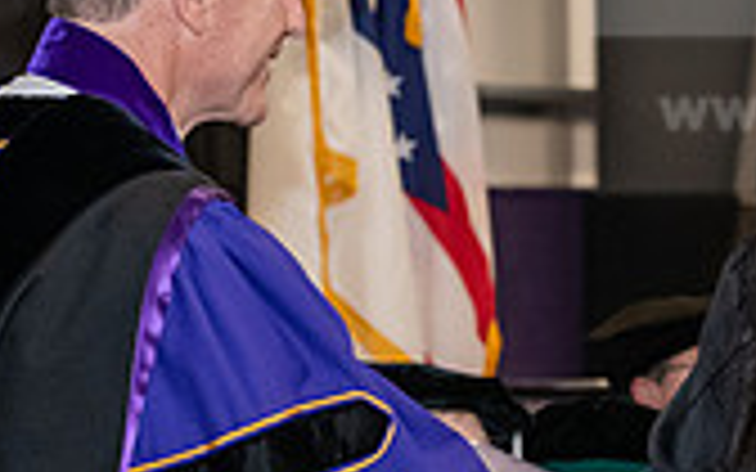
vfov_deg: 5.3
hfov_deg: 8.5
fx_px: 5089
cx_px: 454
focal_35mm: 247
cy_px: 205
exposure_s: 1/200
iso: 2500
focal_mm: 70
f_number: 5
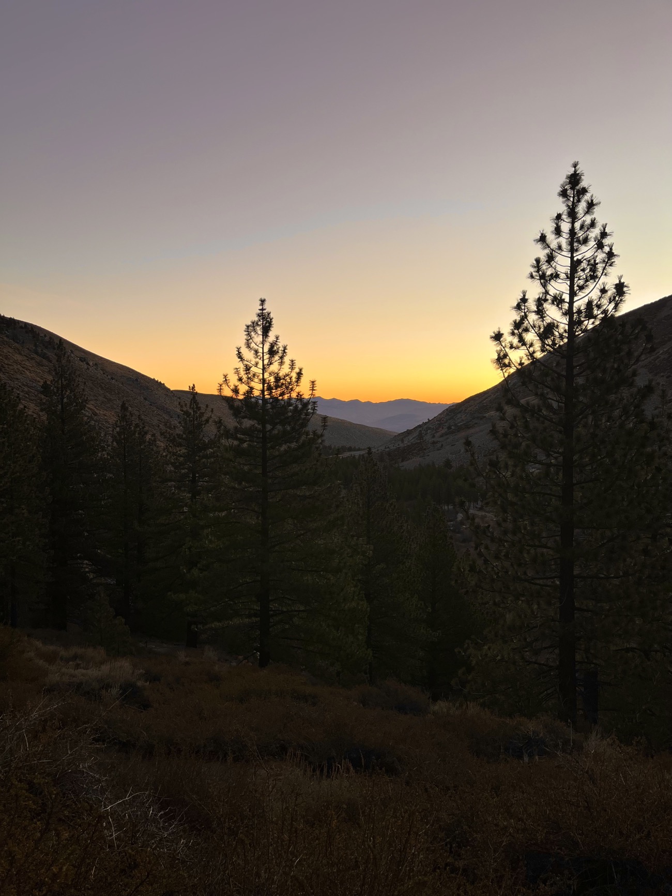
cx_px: 336
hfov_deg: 53.1
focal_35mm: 26
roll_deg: -0.4
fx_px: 673
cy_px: 448
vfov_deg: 67.3
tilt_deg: -4.6
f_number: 1.6
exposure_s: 1/155
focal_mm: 5.1
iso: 40
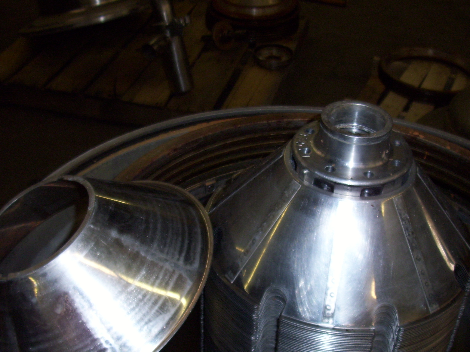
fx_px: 692
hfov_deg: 37.4
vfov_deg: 28.4
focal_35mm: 51
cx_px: 277
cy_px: 238
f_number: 2.9
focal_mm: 5.7
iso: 80
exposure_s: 1/40
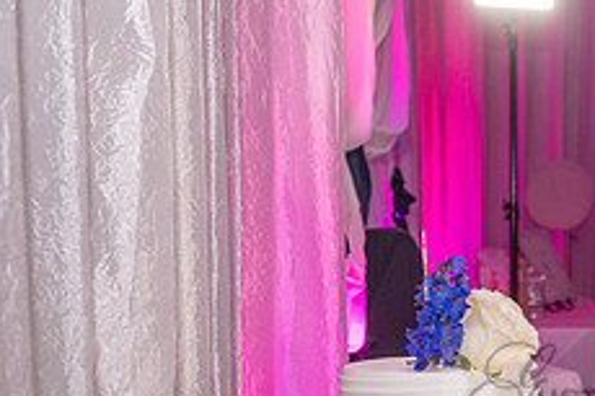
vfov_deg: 14.0
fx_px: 1585
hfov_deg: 20.2
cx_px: 667
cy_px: 390
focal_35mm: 96
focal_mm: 38
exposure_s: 1/200
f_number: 4.5
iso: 1600
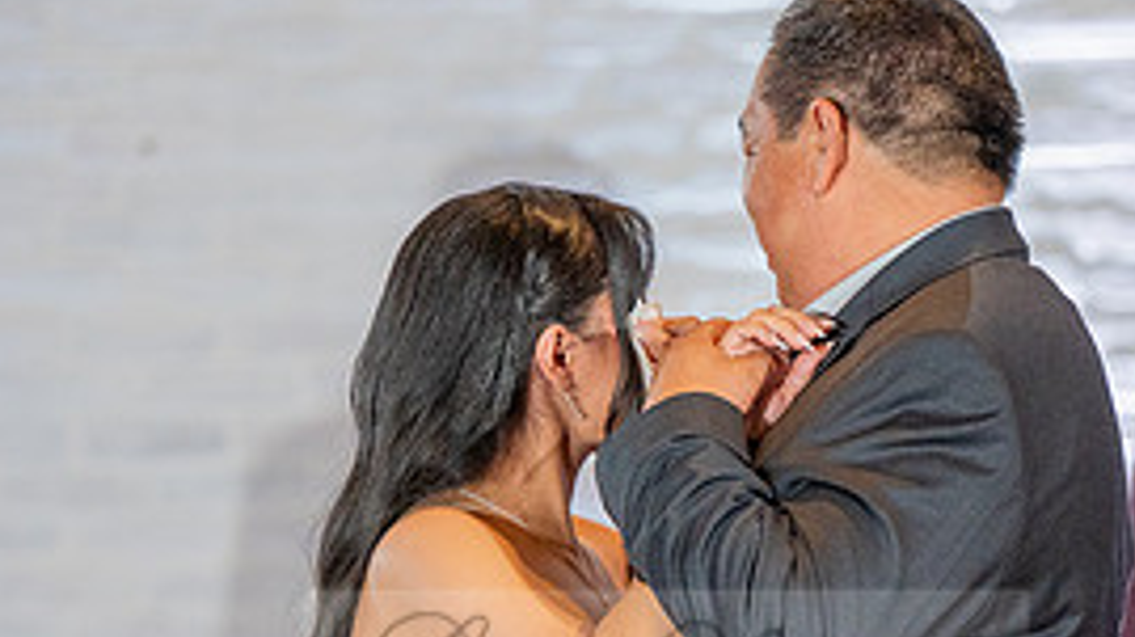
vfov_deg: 4.1
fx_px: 8844
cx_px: 671
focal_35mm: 294
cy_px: 690
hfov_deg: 7.3
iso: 1600
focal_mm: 130
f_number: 2.8
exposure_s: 1/320
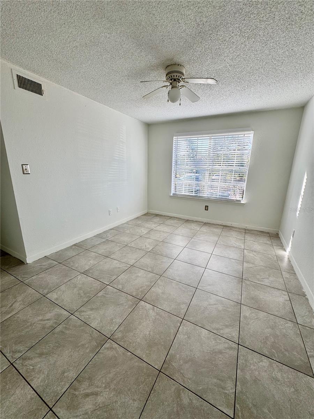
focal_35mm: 14
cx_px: 157
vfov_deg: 102.1
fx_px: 169
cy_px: 210
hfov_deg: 85.7
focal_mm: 2.22
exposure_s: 1/214
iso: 40
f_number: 2.2
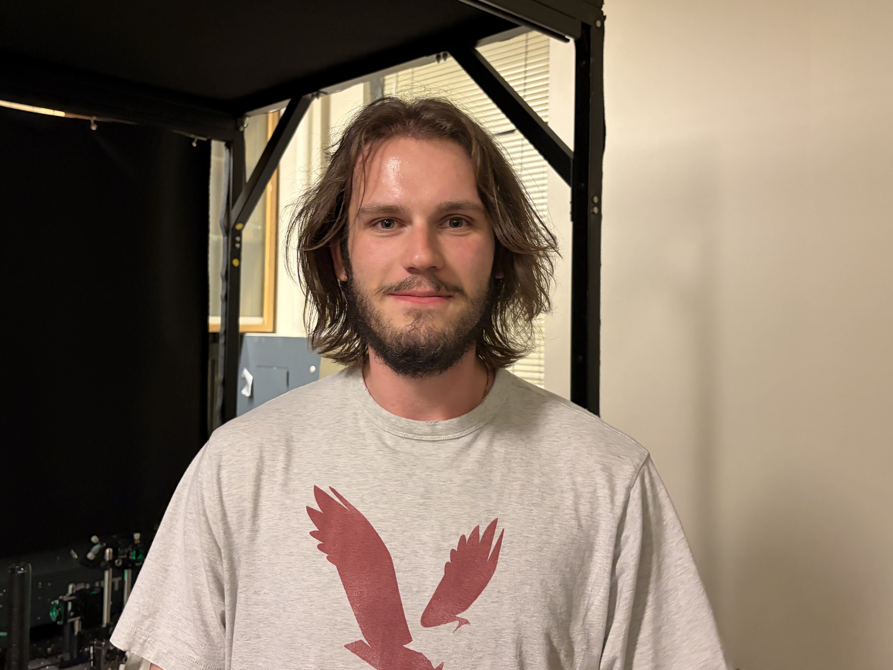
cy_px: 299
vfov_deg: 44.1
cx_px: 403
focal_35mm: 32
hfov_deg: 56.7
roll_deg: -1.3
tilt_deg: +1.2
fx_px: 826
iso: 640
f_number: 1.6
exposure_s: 1/30
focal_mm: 5.96
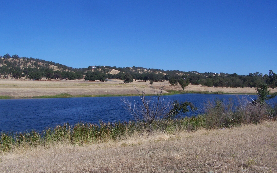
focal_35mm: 41
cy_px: 101
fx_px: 310
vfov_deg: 31.2
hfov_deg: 48.2
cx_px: 140
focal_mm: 6.3
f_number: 5.6
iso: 80
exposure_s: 1/640
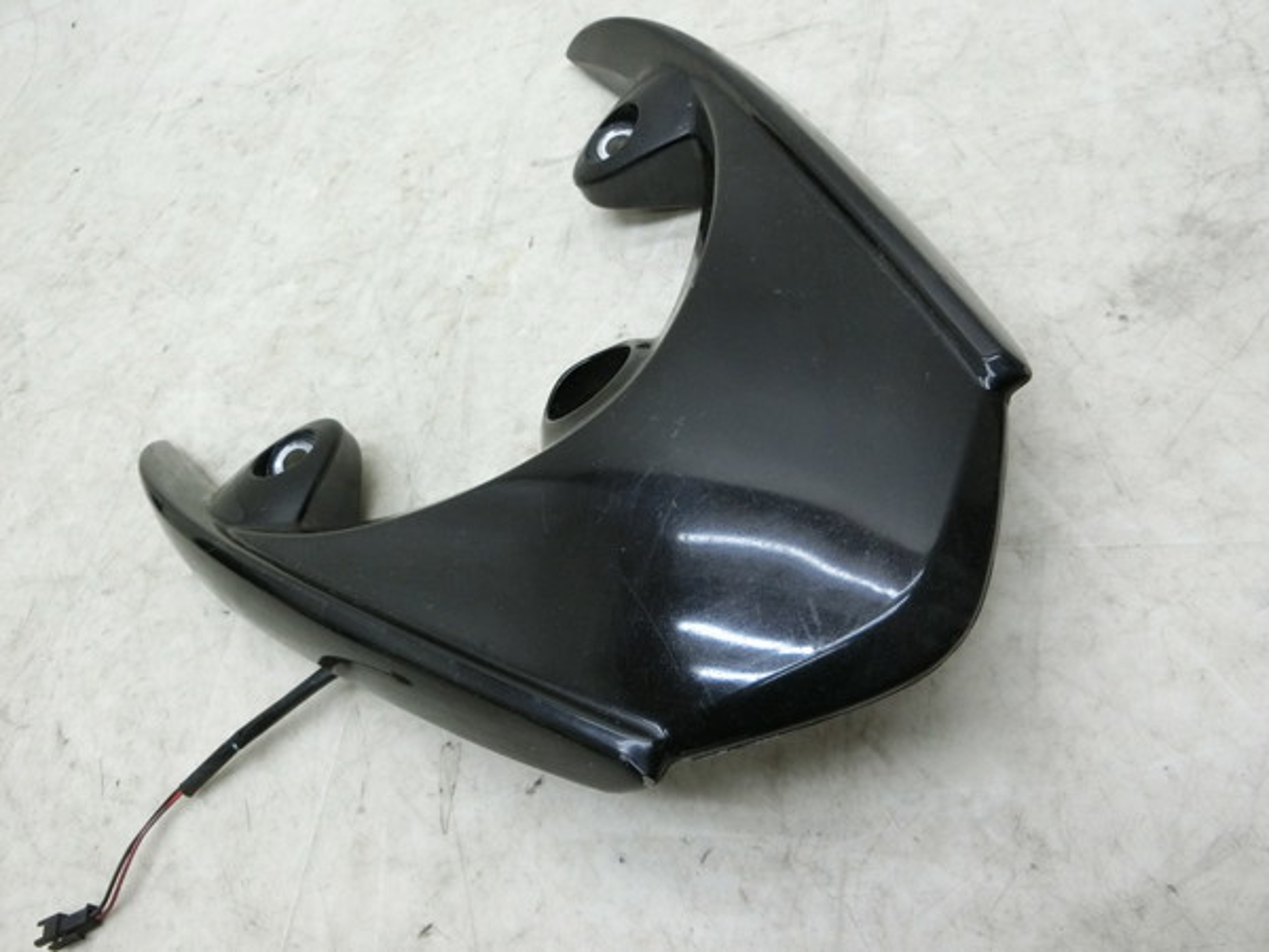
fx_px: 916
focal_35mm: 25
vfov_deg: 54.9
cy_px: 476
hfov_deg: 69.4
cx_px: 634
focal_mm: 4.5
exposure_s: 1/125
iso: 320
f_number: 3.5
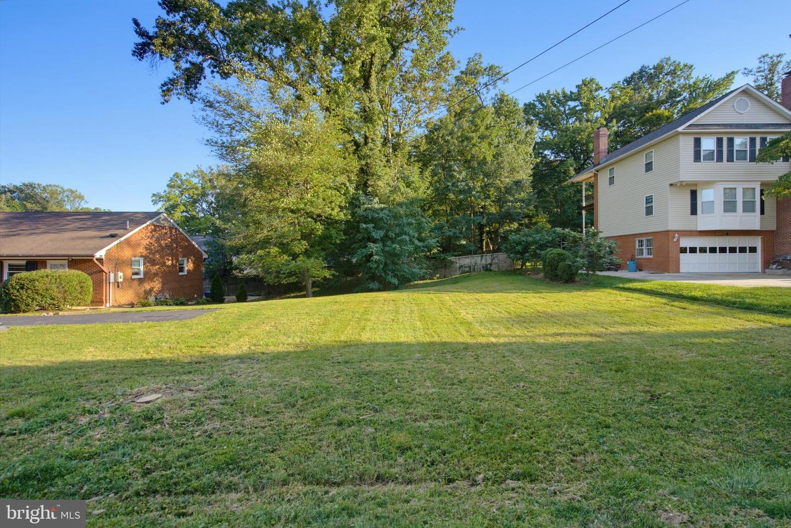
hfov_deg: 96.7
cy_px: 264
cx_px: 396
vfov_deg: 73.8
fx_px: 352
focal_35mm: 16
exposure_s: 1/400
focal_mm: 16
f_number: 8
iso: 800
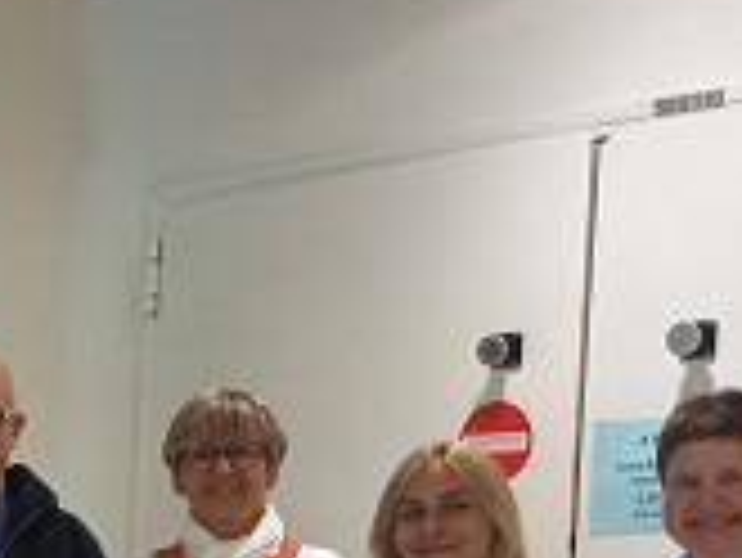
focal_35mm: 106
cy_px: 754
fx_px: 2274
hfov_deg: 15.9
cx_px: -571
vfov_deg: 13.4
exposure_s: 1/33
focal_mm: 4.6
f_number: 1.8
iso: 250
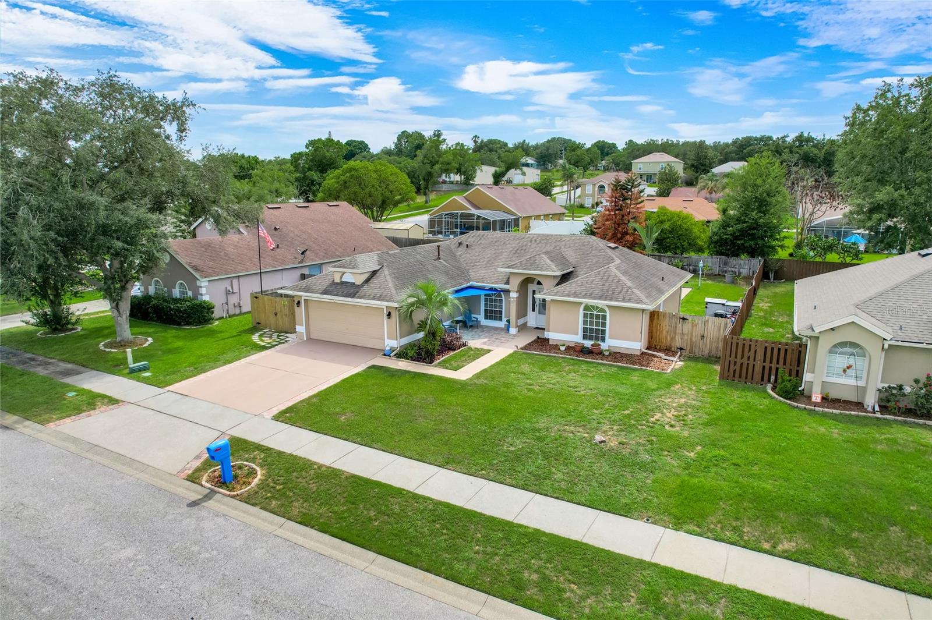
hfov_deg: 78.6
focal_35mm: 22
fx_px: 569
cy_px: 310
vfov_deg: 57.2
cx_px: 466
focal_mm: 8.38
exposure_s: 1/400
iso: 100
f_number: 2.8
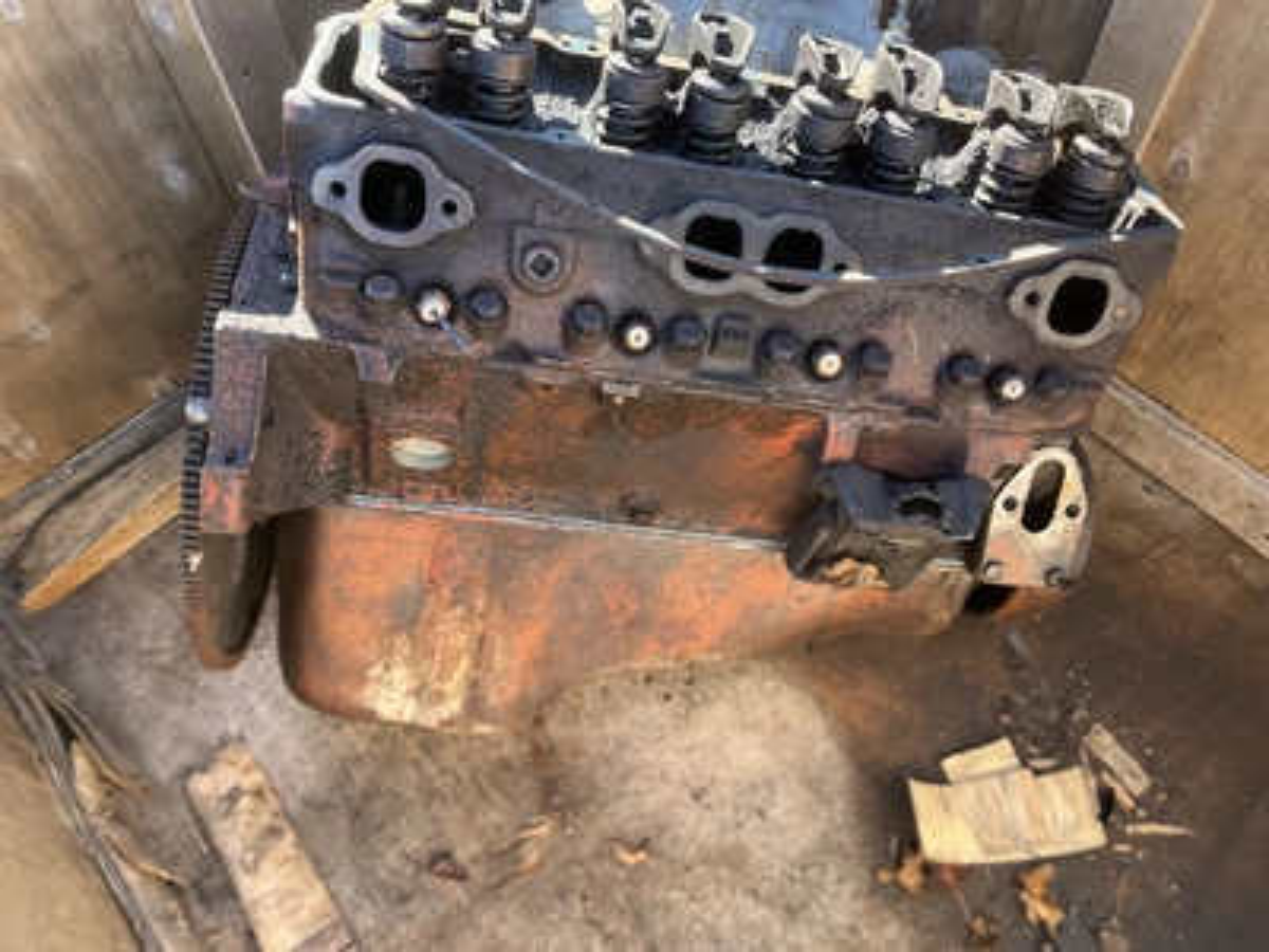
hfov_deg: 61.7
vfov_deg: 48.2
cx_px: 634
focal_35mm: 29
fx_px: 1063
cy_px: 476
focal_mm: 3
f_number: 1.8
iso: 32
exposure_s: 1/122
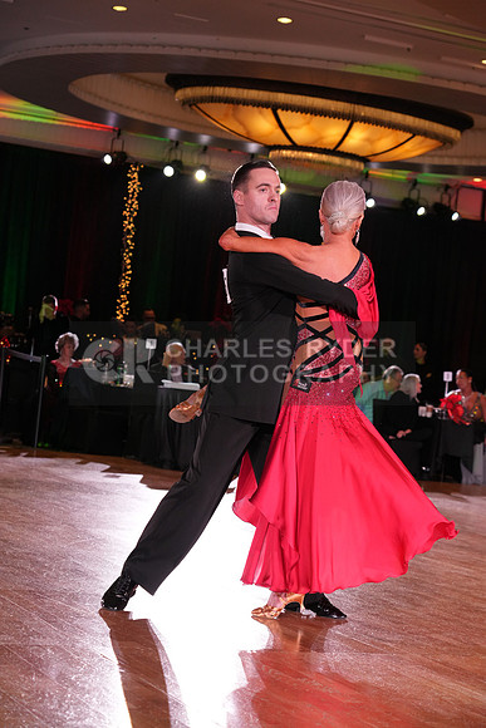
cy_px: 364
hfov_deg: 18.4
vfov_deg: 27.3
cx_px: 243
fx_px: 1497
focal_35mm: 74
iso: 2000
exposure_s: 1/200
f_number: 5
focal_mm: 74
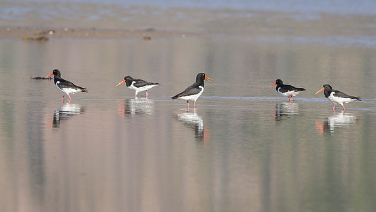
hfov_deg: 3.5
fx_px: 6094
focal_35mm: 611
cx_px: 201
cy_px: 75
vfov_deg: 2.0
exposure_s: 1/2000
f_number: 8
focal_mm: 500
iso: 800
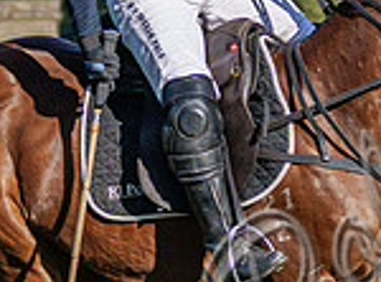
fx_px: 11611
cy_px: 287
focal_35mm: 1060
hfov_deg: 1.9
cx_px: -98
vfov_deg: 1.4
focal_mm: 115
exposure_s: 1/3200
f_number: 4.5
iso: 400
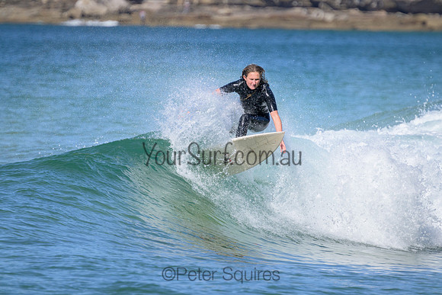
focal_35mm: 700
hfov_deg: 2.9
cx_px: 221
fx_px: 8596
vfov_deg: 2.0
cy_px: 148
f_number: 11
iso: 1100
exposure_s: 1/2000
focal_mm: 700
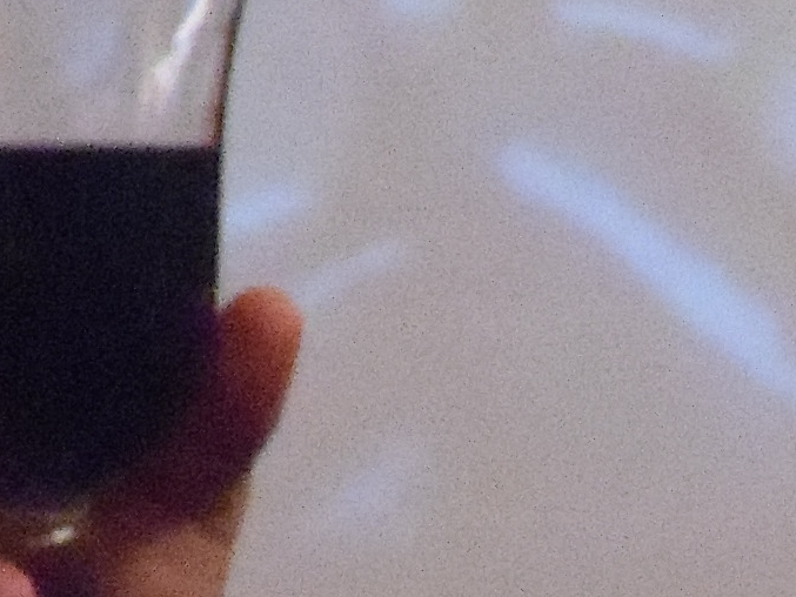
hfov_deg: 1.7
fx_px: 26265
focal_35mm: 1142
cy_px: 1081
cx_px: 1357
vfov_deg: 1.3
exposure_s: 1/13
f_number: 5.3
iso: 800
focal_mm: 32.26
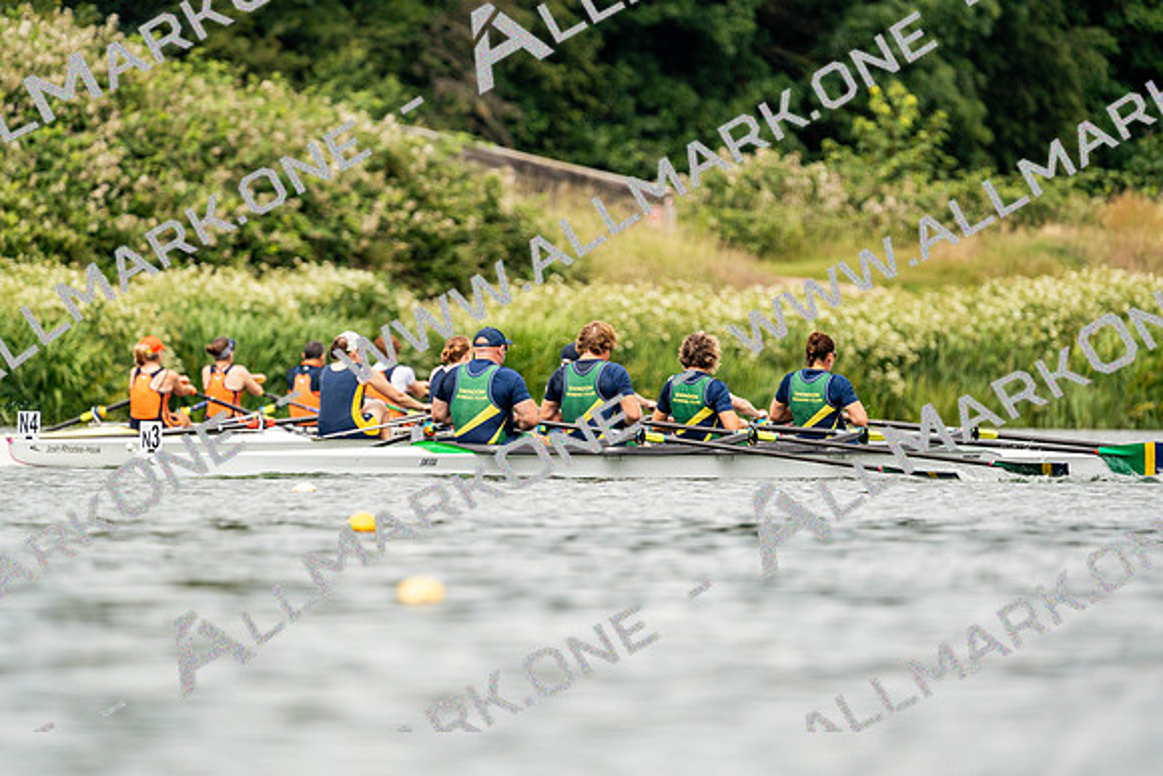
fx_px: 19387
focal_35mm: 600
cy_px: 388
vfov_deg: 2.3
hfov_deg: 3.4
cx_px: 582
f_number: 6.3
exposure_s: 1/2000
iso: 400
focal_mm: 600
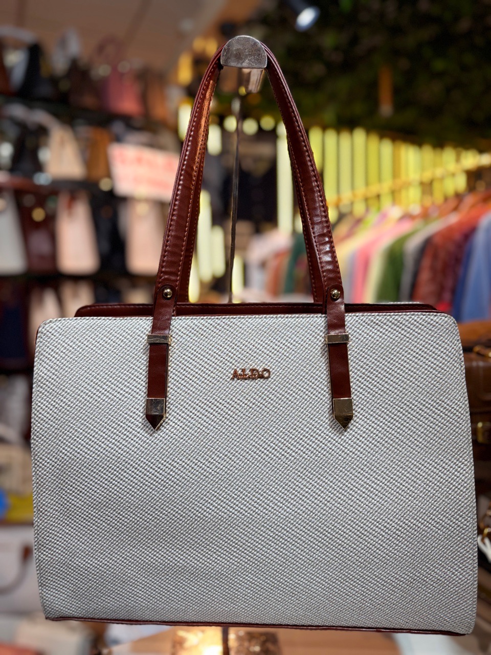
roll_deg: +2.1
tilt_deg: -4.5
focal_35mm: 24
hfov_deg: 56.8
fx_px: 454
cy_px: 328
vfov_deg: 71.6
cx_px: 246
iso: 64
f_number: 1.78
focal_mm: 6.76
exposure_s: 1/187
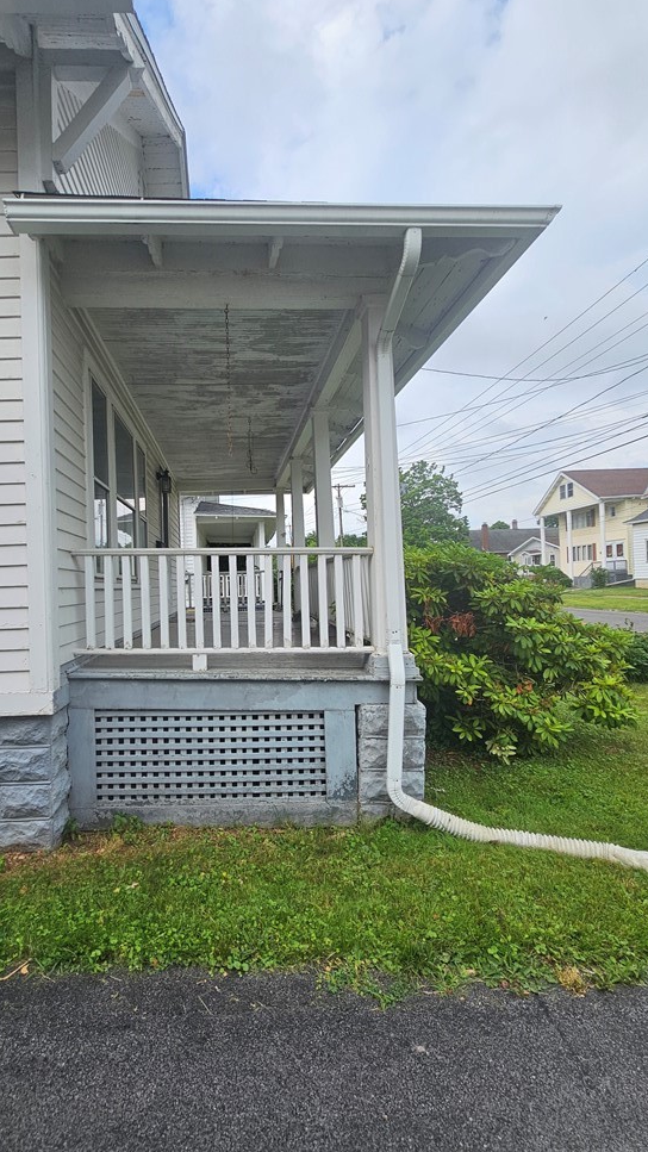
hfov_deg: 69.4
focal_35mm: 15
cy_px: 583
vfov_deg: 103.0
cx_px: 243
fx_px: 458
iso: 50
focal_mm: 2.2
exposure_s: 1/1000
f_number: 2.2
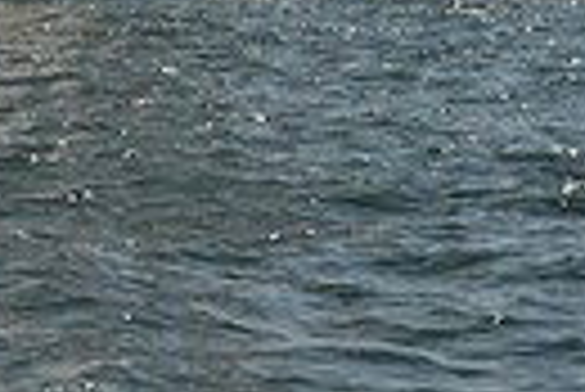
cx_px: -133
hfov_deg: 6.6
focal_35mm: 312
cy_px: -779
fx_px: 5076
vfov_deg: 4.3
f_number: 8
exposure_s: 1/1250
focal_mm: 70
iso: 400
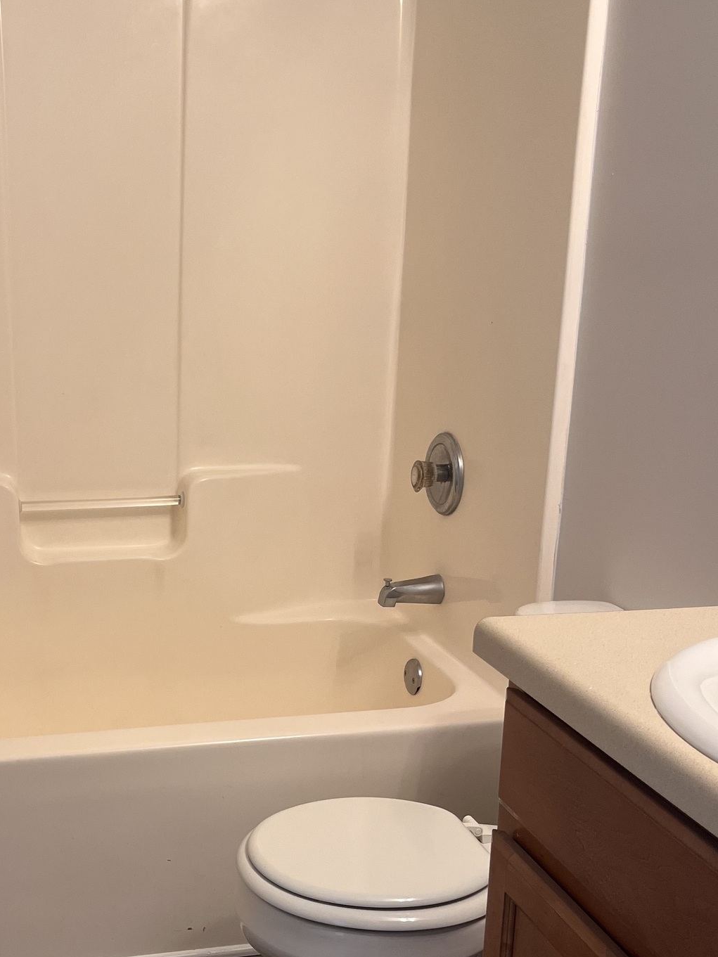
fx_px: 1217
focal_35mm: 44
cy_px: 556
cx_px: 200
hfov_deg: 32.4
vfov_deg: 42.8
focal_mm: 5.1
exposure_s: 1/120
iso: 100
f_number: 1.6
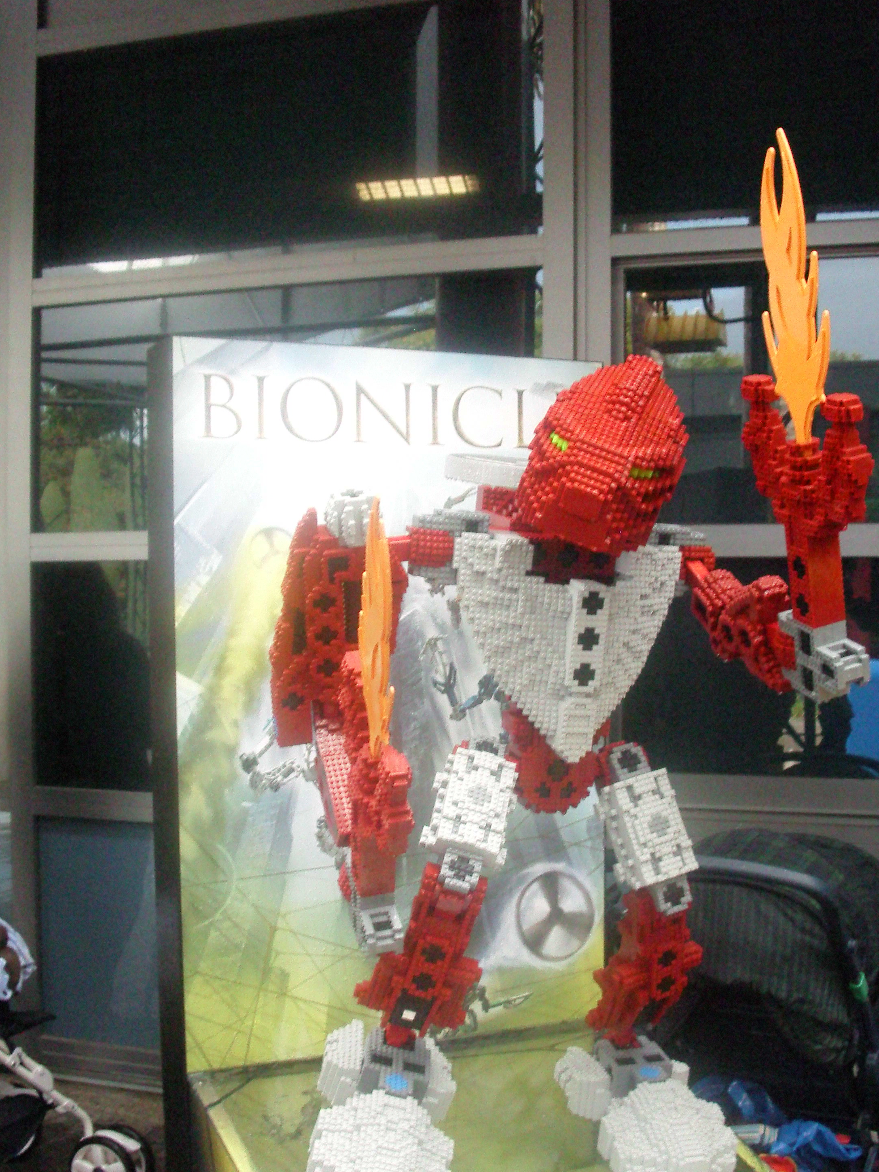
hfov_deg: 30.9
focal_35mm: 47
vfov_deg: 40.4
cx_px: 487
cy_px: 648
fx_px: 1592
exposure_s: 1/60
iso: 540
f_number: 7.8
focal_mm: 6.3
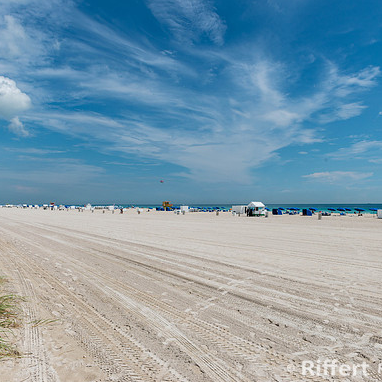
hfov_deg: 50.9
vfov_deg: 51.1
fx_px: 400
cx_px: 220
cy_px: 192
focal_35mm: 32
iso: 100
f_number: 11
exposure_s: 1/320
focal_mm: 24
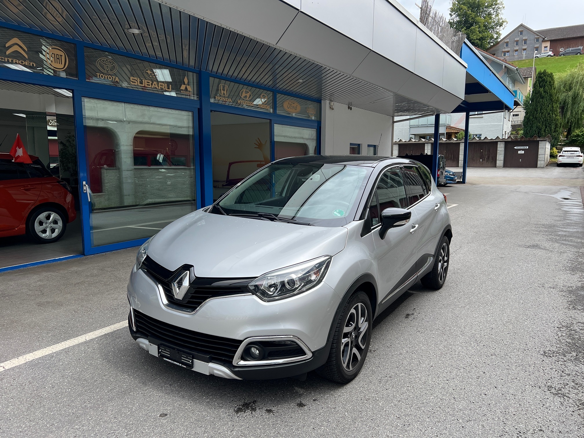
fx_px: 439
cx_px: 292
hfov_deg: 67.3
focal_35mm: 26
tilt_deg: -8.3
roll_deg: +0.8
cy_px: 219
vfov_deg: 53.1
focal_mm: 5.7
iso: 50
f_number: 1.5
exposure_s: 1/1209
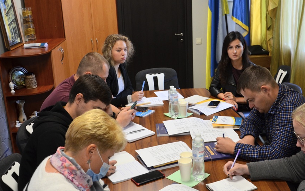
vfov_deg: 28.6
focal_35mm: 45
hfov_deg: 44.2
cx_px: 179
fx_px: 374
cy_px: 93
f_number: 4
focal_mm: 22
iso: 720
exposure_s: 1/60
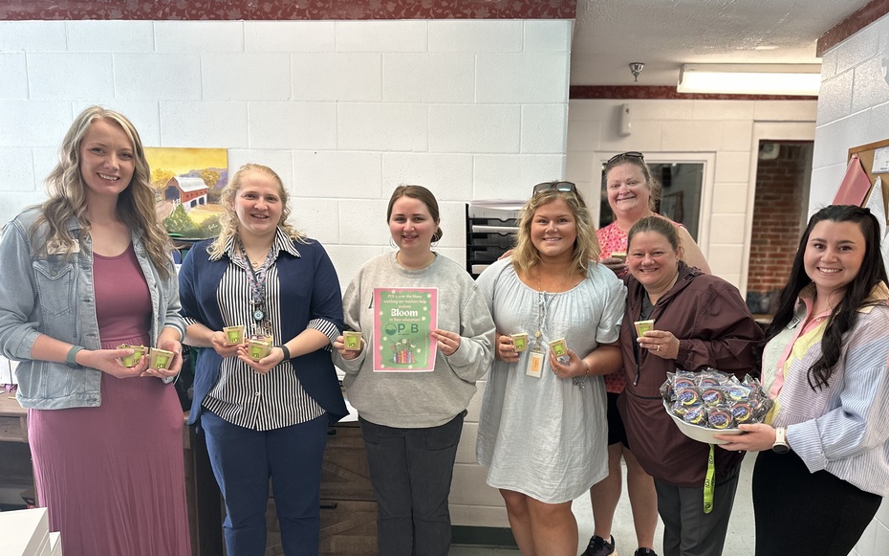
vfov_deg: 44.3
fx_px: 678
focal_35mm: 28
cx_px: 486
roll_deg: -0.9
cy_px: 339
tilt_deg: -9.8
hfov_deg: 66.3
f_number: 1.78
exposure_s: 1/120
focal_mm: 6.86
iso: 200
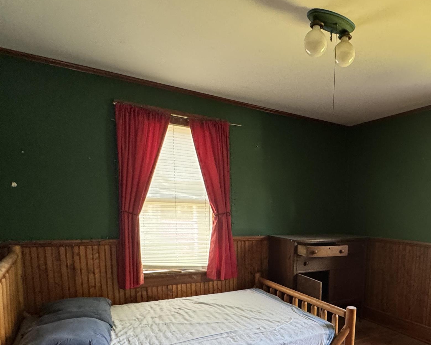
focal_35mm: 27
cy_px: 268
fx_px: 344
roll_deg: -2.2
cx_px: 305
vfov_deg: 50.5
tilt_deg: -9.8
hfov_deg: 61.6
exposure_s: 1/60
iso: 400
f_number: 2.2
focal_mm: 2.22
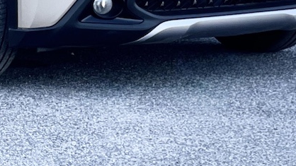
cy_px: -96
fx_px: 2229
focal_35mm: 284
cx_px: -41
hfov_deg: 7.5
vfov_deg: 4.2
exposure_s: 1/121
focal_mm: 7.5
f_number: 2.2
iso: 40
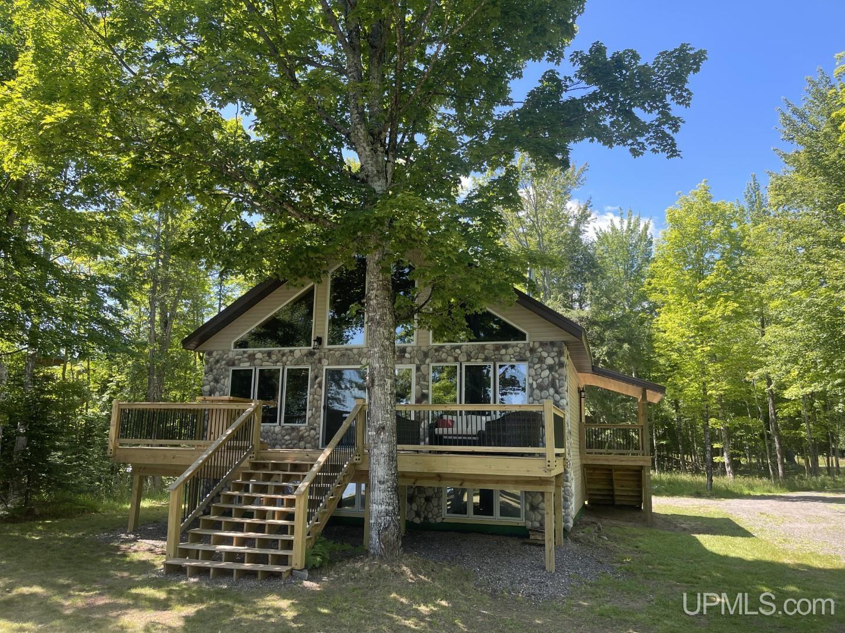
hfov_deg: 69.4
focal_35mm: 25
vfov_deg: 54.9
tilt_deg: +10.3
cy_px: 316
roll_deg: -1.7
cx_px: 422
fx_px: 610
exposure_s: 1/498
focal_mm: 5.1
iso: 32
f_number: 1.6
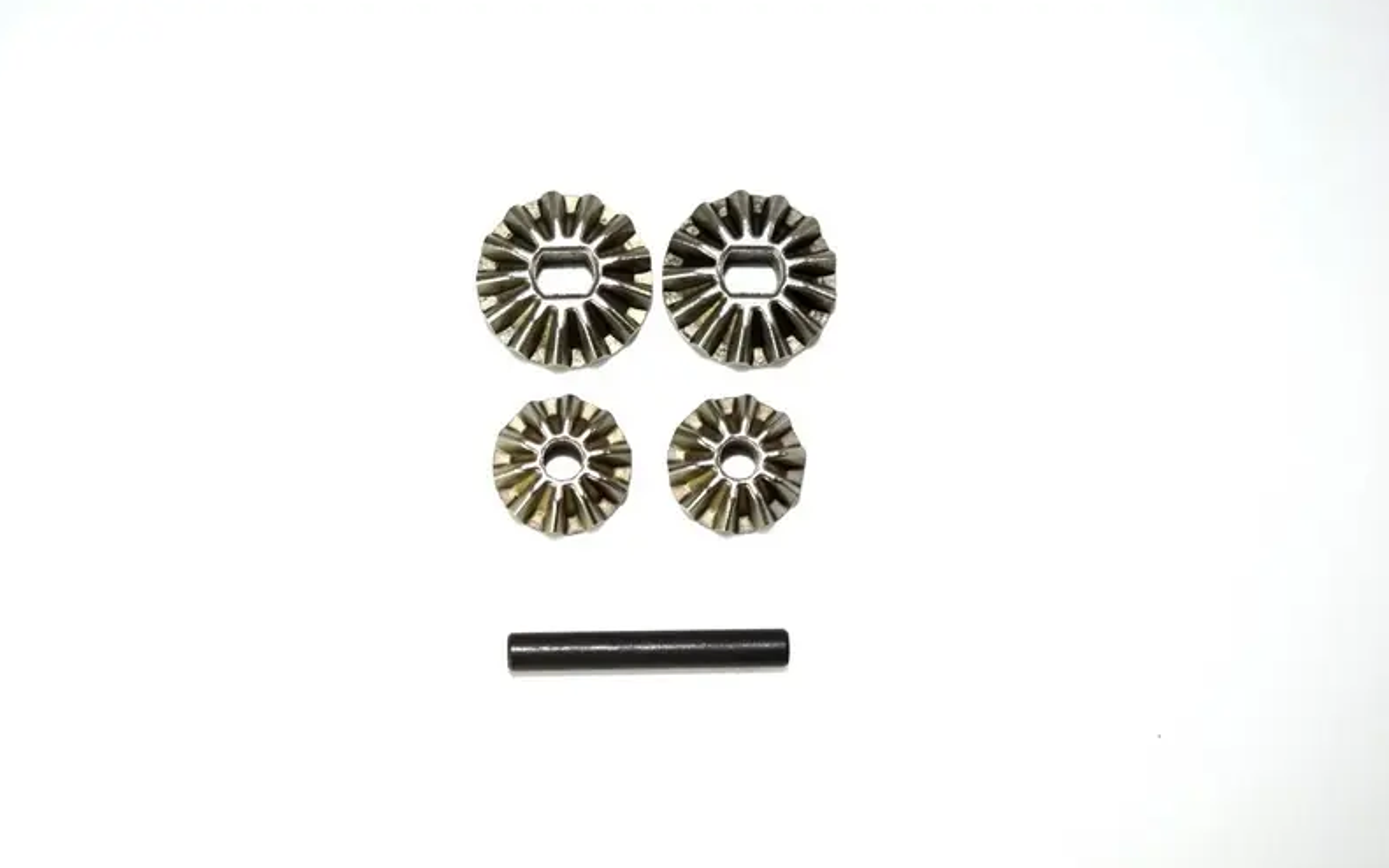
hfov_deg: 31.5
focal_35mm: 65
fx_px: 2460
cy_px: 455
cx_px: 697
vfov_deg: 20.0
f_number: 5
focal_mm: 42
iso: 100
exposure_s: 1/100
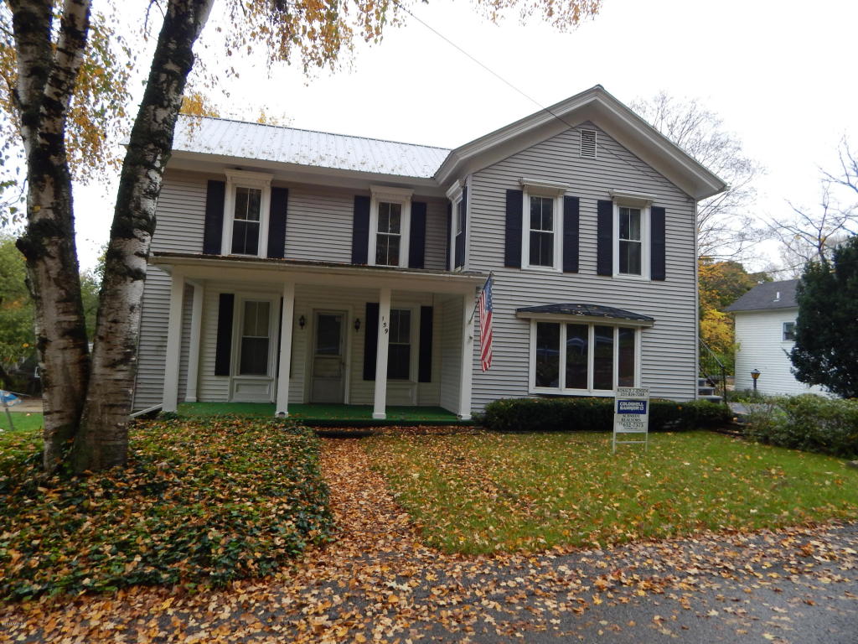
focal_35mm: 22
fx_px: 545
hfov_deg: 76.4
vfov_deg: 61.1
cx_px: 429
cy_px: 322
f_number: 3
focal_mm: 4
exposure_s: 1/125
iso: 125
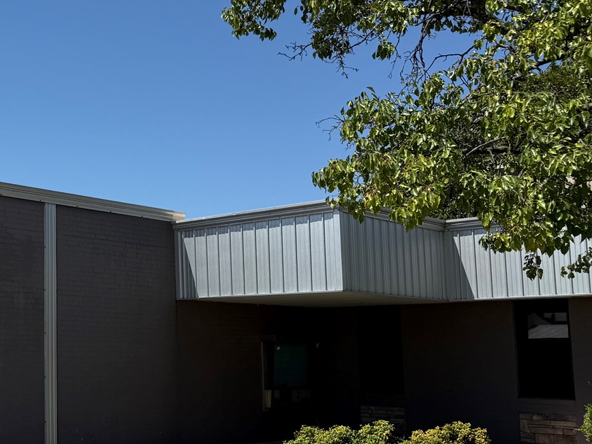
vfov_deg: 27.5
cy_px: 238
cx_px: 8
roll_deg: +0.0
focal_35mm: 53
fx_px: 907
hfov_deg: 33.3
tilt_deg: +8.6
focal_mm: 6.76
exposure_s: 1/5714
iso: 80
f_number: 1.78
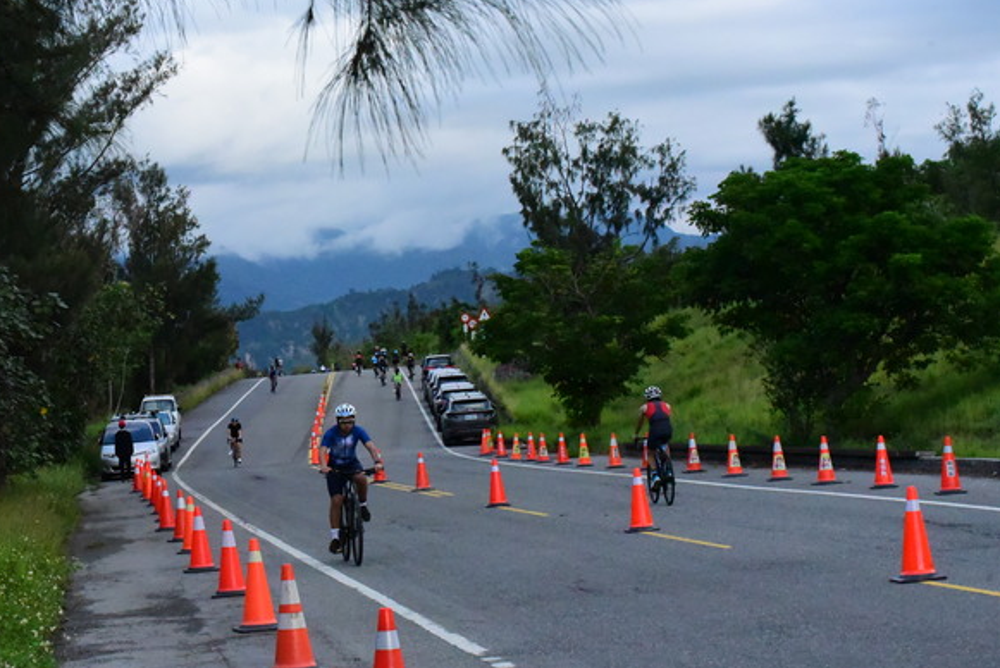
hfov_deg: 21.6
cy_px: 440
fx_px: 2612
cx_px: 346
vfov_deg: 14.5
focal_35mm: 94
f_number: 16
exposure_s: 1/4000
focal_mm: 70
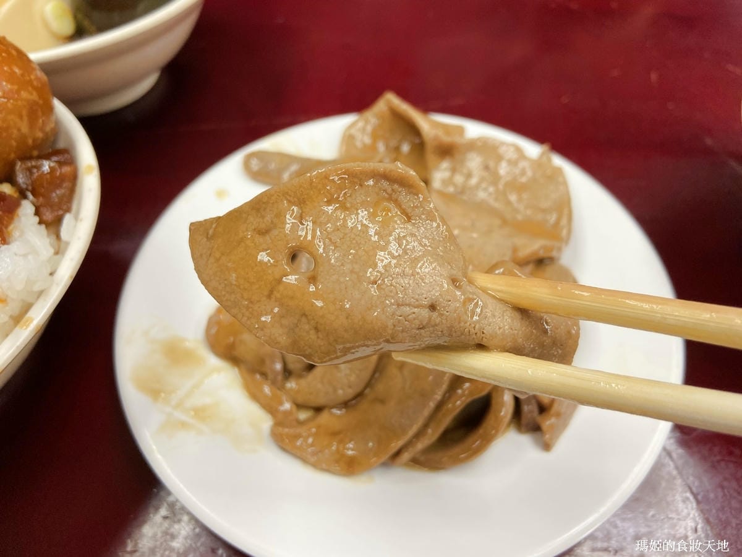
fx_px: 557
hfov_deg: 67.3
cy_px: 278
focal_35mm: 26
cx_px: 371
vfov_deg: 53.1
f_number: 1.8
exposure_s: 1/60
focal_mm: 4.25
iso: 64
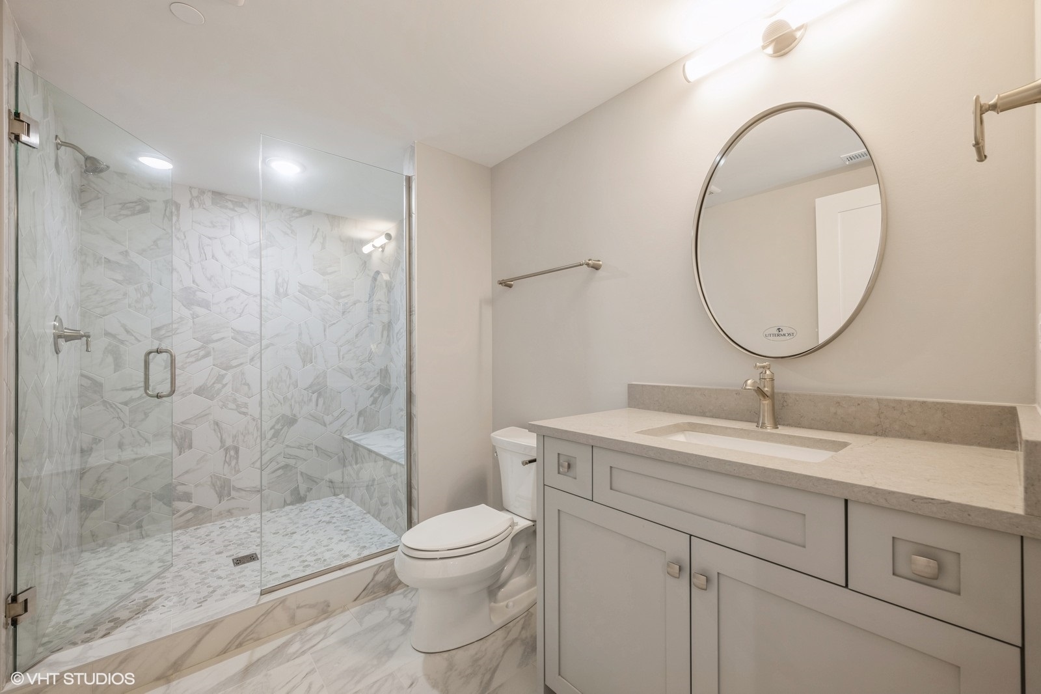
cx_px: 520
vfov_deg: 81.2
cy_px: 347
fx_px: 405
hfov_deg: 104.3
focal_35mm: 14
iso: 200
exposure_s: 1/3
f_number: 8
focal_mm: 14
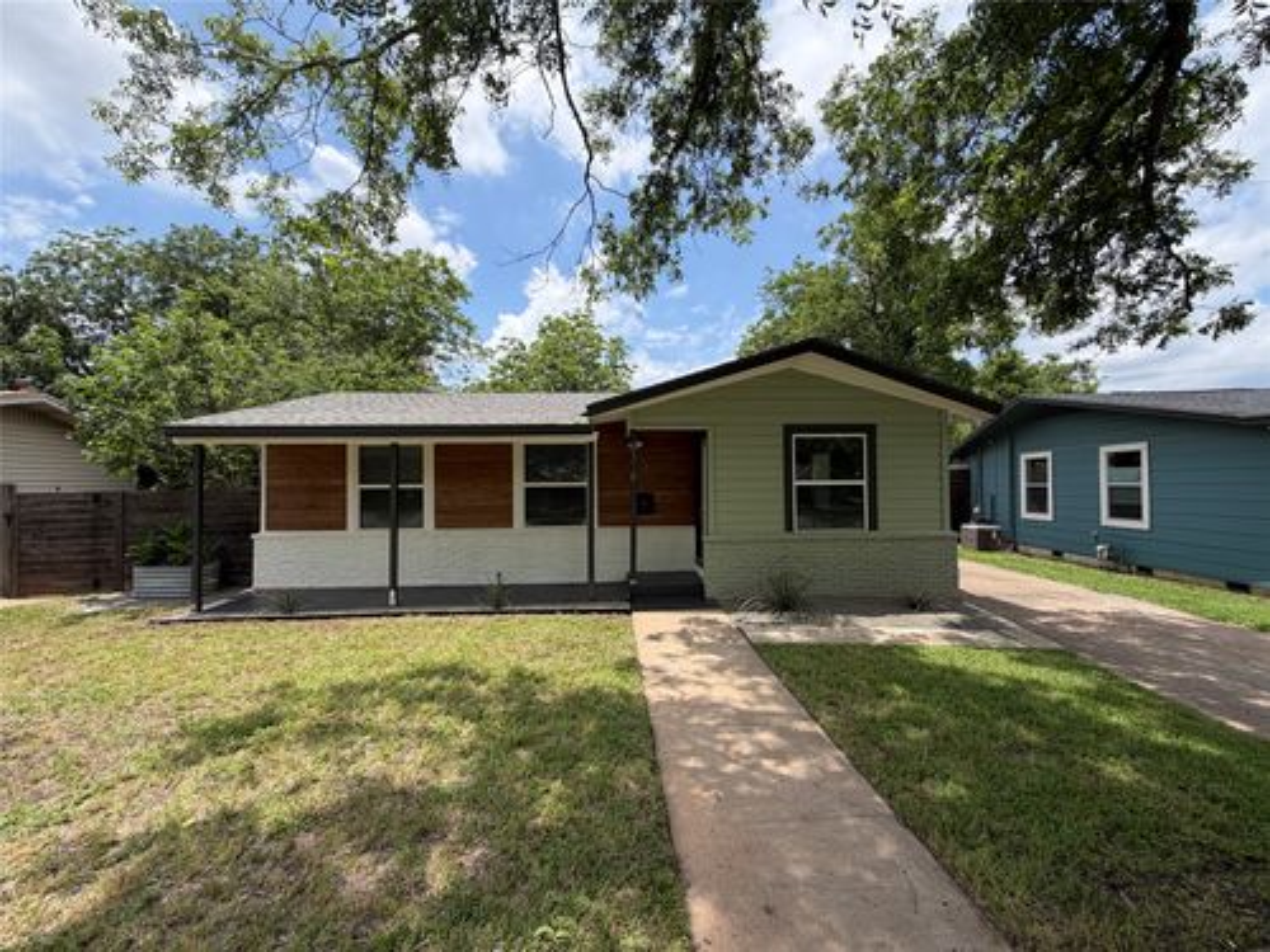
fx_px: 514
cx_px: 635
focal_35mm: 14
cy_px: 476
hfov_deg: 102.1
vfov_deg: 85.7
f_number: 2.2
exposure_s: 1/770
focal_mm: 2.22
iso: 25
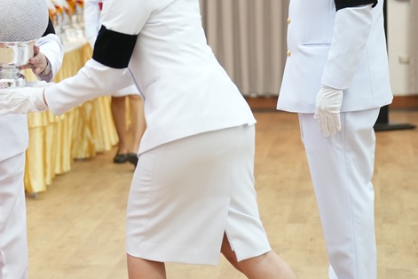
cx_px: 28
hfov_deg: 13.0
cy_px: 105
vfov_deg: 8.7
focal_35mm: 157
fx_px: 1823
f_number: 2.8
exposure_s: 1/200
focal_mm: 74
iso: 1600
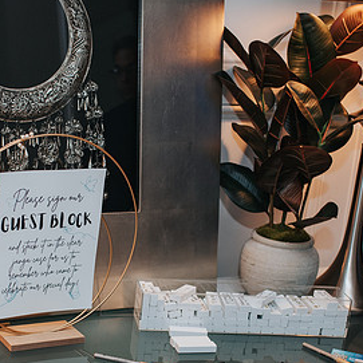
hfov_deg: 23.4
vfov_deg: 23.4
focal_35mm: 73
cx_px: 89
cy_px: 272
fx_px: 866
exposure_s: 1/200
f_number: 2.8
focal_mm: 35
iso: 800
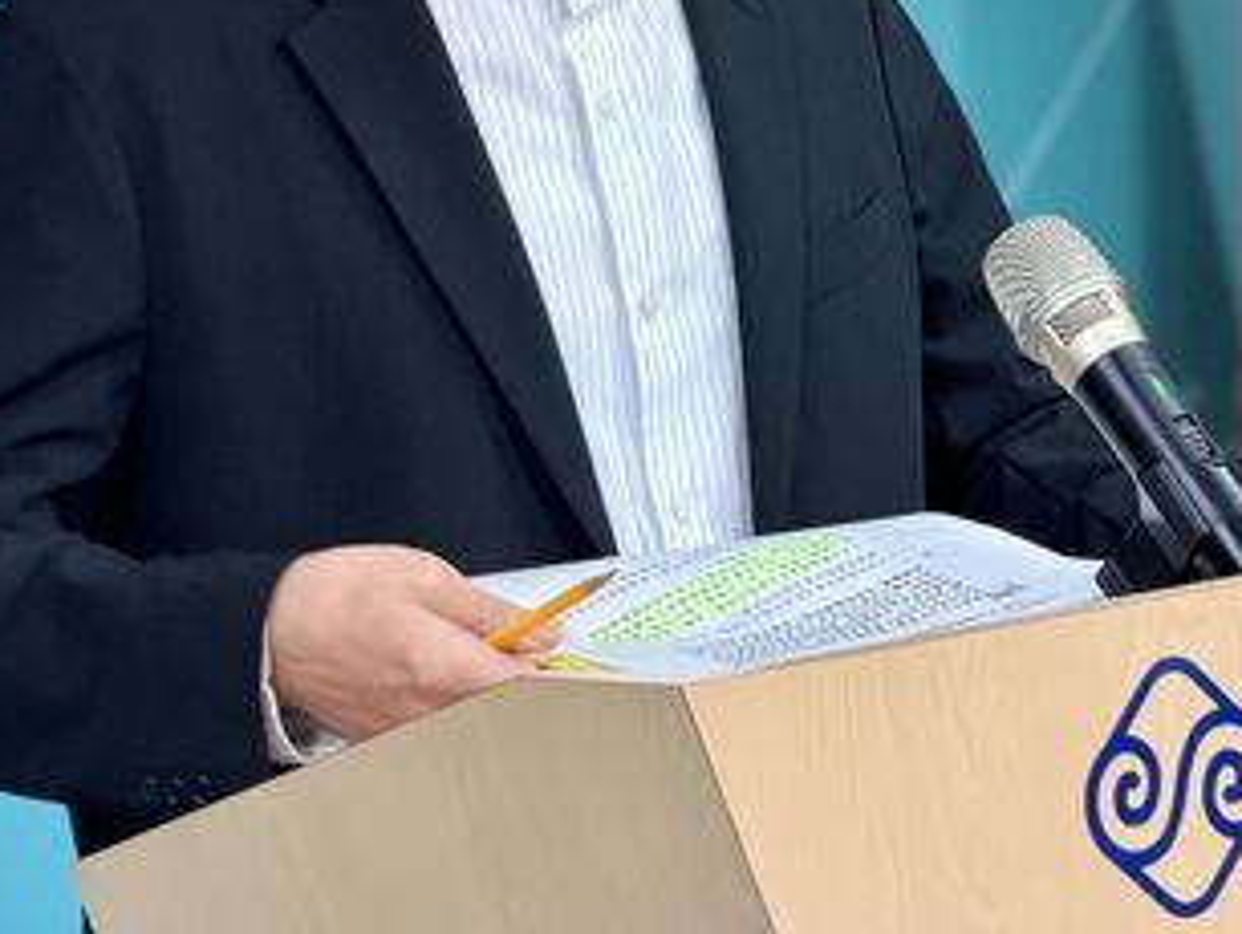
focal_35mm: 196
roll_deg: +5.5
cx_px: 844
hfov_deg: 10.1
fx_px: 7038
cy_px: 61
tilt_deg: -2.6
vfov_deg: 7.6
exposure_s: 1/120
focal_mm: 16.89
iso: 320
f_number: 2.8
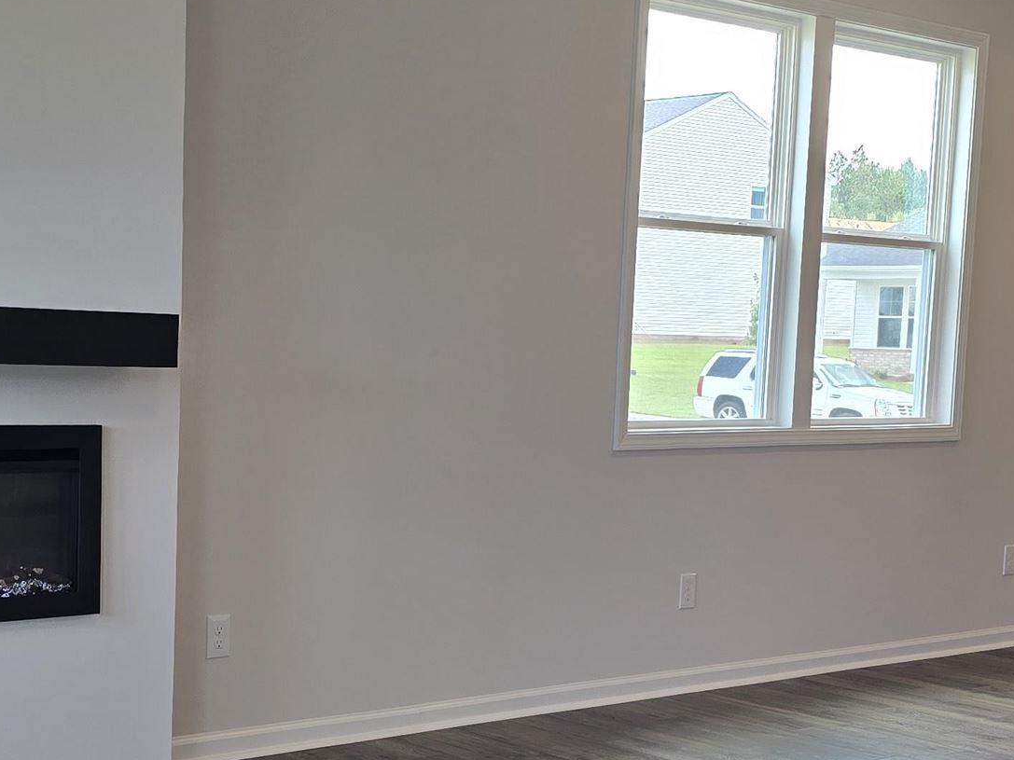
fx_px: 1904
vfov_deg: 22.4
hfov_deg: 29.8
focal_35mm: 65
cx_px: 407
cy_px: 568
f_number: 1.7
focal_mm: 6.3
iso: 50
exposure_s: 1/120
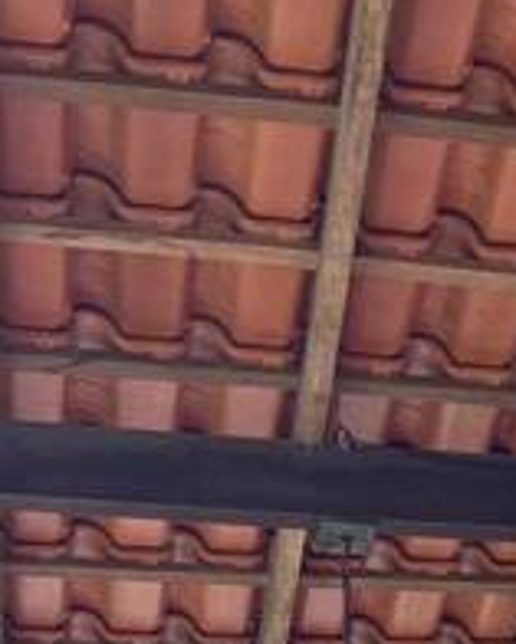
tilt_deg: -0.1
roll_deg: +1.4
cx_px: 647
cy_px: 1442
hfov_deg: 10.8
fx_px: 2670
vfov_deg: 11.7
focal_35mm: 140
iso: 32
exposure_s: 1/122
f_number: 1.8
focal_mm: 4.25
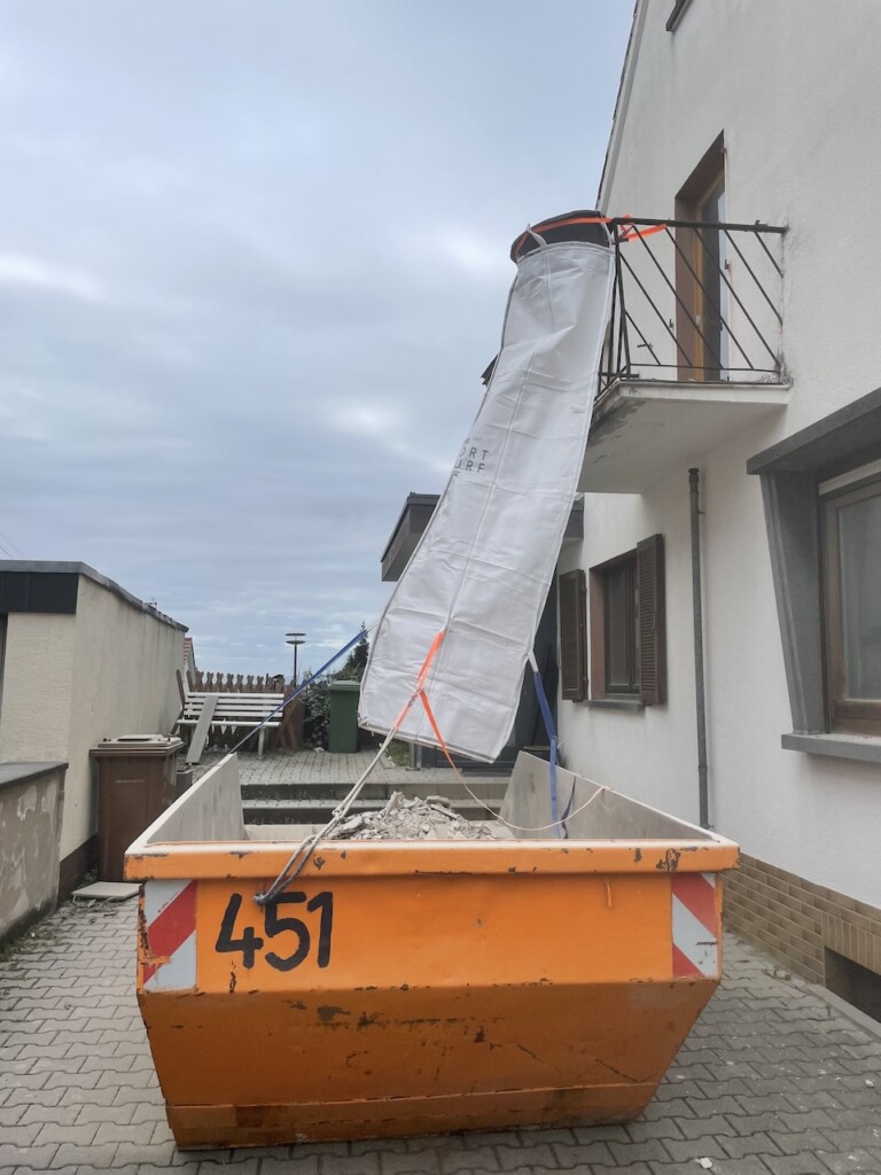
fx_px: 882
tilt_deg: +7.3
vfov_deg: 67.3
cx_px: 440
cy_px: 588
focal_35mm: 26
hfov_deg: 53.1
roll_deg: -0.6
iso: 32
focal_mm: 4.2
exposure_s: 1/4464
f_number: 1.6
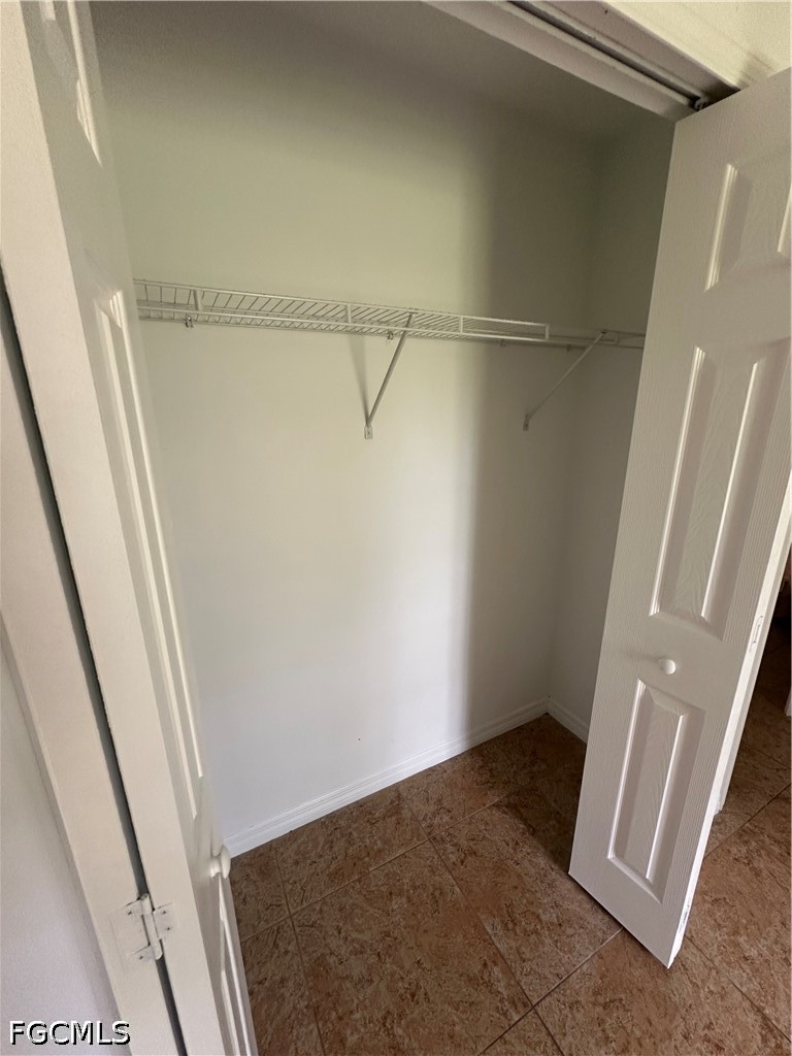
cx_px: 396
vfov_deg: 102.1
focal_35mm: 14
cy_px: 528
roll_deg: -0.5
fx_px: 427
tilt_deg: -15.0
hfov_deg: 85.7
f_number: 2.2
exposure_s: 1/99
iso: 160
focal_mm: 2.22
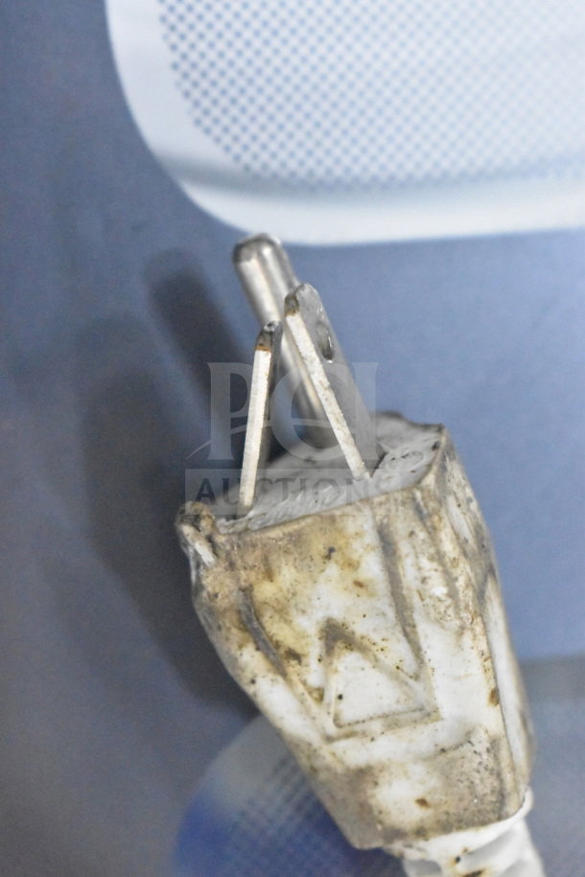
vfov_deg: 24.6
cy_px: 438
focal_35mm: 82
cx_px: 292
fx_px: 2011
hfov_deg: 16.6
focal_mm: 55
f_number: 5.6
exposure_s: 1/100
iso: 18000
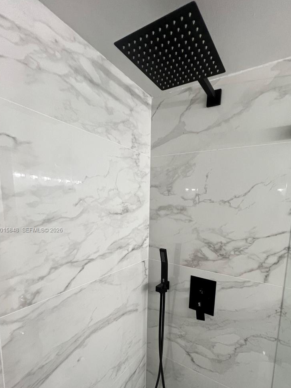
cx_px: 168
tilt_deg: -7.0
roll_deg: -1.5
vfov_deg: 93.4
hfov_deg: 77.6
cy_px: 230
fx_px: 179
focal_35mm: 16
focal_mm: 1.57
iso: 250
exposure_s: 1/120
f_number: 1.8
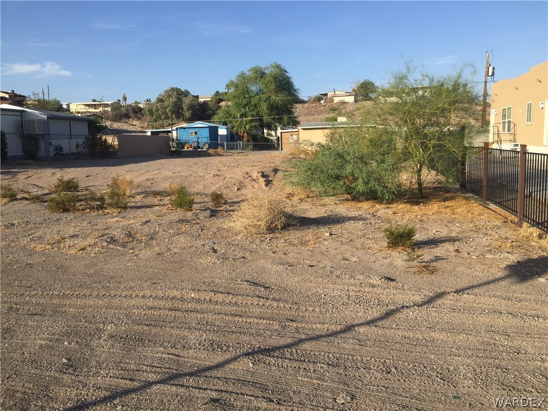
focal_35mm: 29
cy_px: 206
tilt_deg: -8.5
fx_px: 459
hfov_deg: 61.7
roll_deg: +0.6
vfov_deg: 48.2
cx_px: 274
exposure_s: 1/1582
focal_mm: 4.15
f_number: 2.2
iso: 32
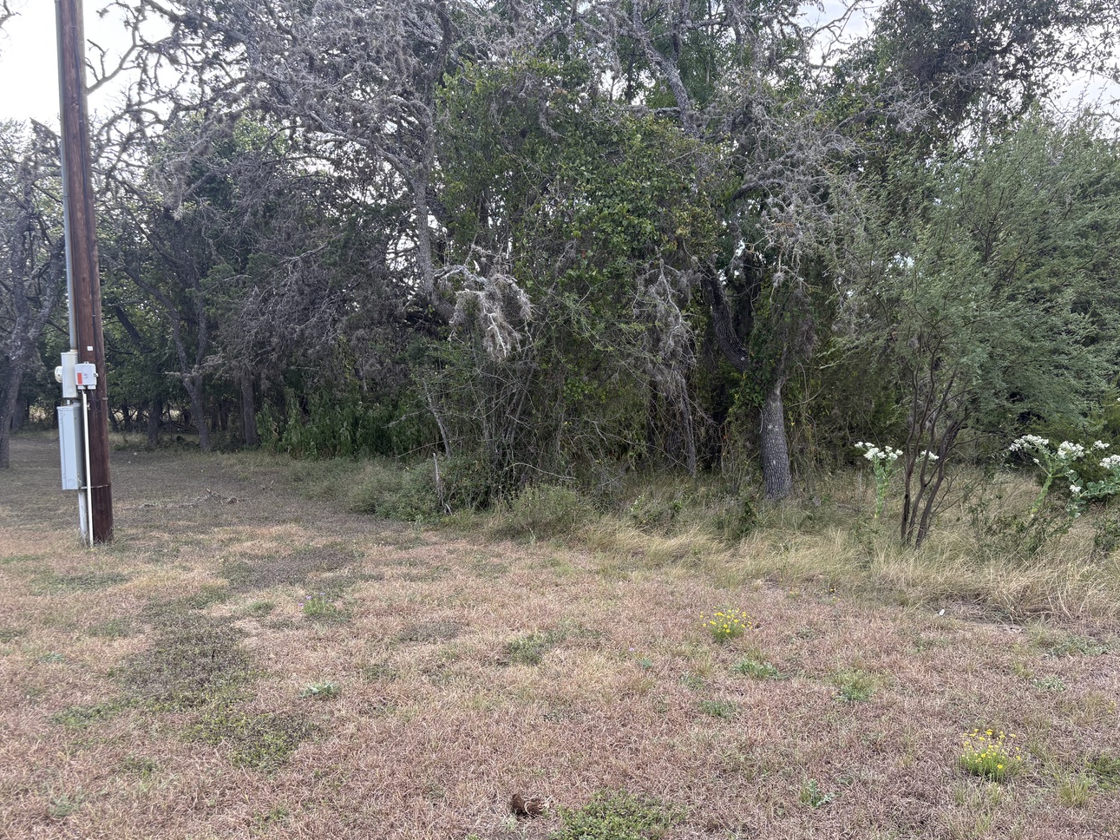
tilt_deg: -4.3
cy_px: 449
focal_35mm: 29
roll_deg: +0.4
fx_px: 938
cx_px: 601
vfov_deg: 48.2
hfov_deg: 61.6
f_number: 1.6
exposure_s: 1/328
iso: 64
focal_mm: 5.96
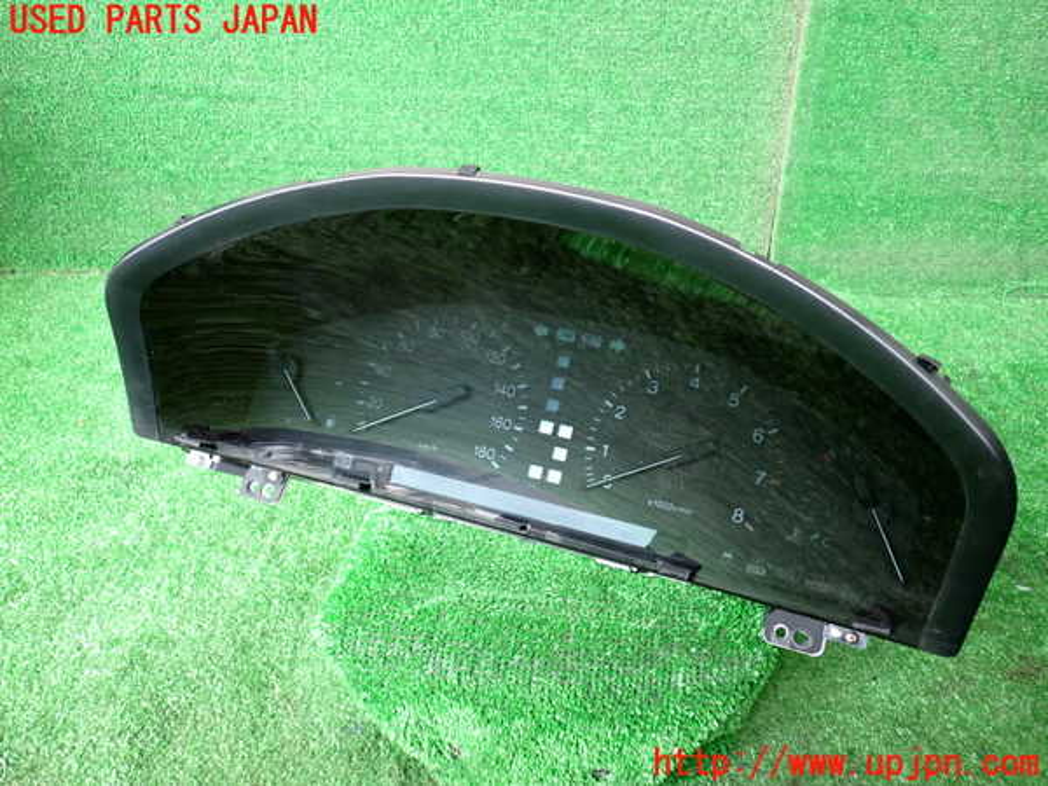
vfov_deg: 46.8
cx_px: 524
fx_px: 908
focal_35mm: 30
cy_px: 393
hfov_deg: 60.0
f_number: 2.3
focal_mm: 5.4
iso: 320
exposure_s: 1/30
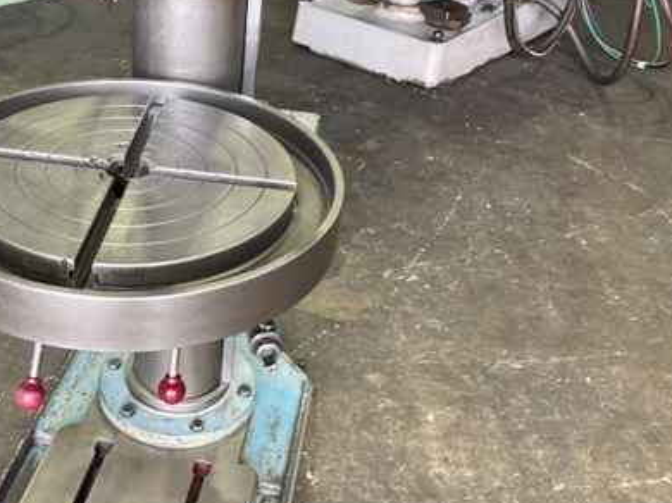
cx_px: 174
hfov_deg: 40.2
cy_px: 253
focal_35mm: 46
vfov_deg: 31.5
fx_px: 892
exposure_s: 1/60
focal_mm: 3.99
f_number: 1.8
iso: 80
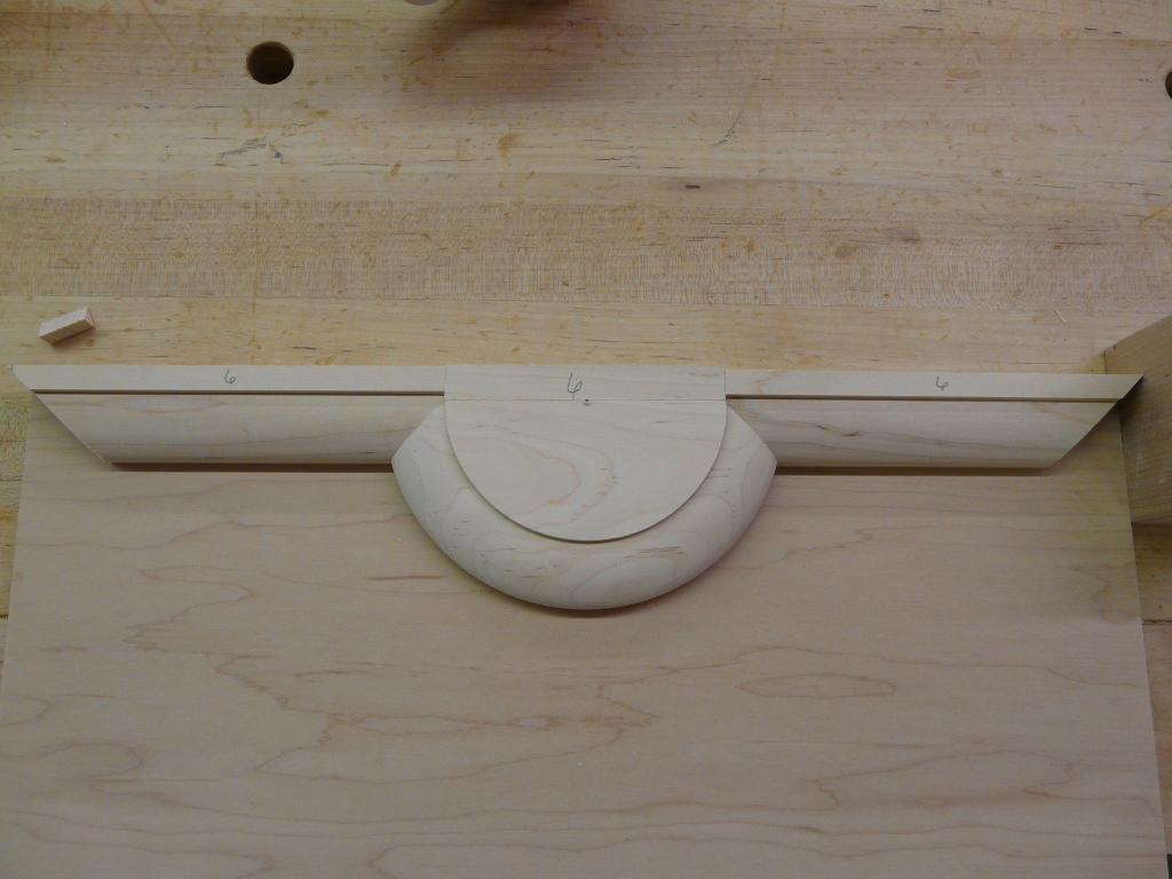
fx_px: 948
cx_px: 586
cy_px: 440
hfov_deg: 63.4
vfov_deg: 49.7
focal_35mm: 28
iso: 125
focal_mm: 4.6
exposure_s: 1/30
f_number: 2.8
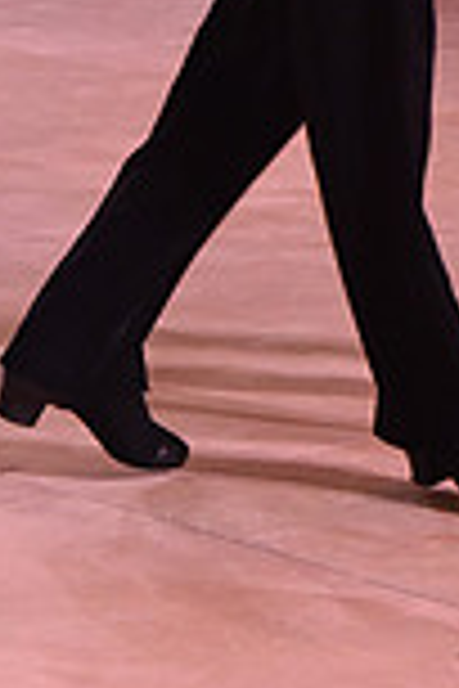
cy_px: -378
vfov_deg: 9.1
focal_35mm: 220
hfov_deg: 6.2
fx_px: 4207
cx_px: 700
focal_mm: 58
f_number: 6.3
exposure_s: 1/320
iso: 2500
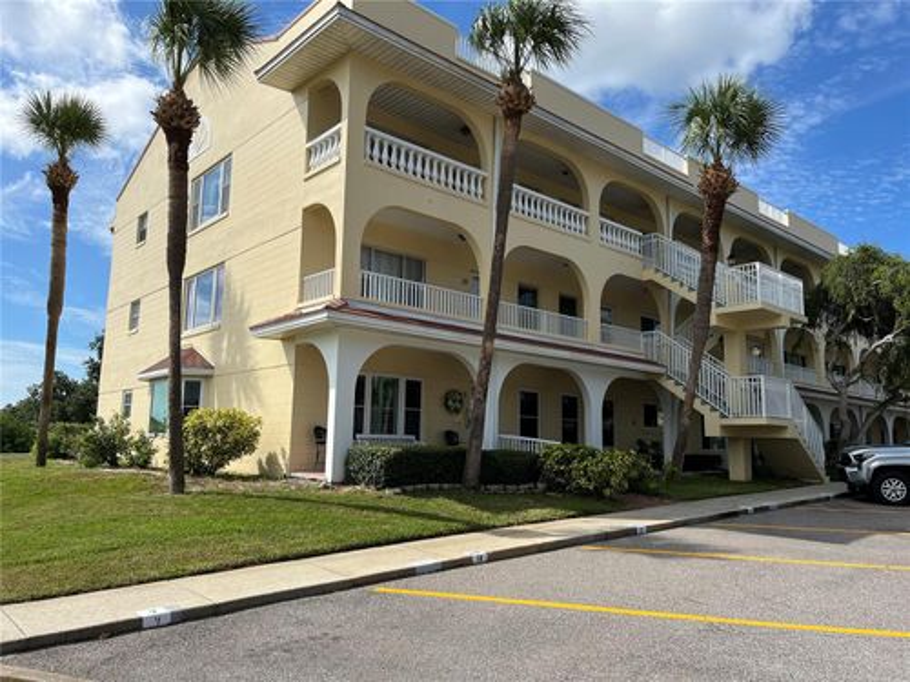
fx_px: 683
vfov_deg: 53.1
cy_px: 341
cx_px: 455
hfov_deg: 67.3
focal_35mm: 26
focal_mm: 5.1
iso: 50
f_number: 1.6
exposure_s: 1/4149
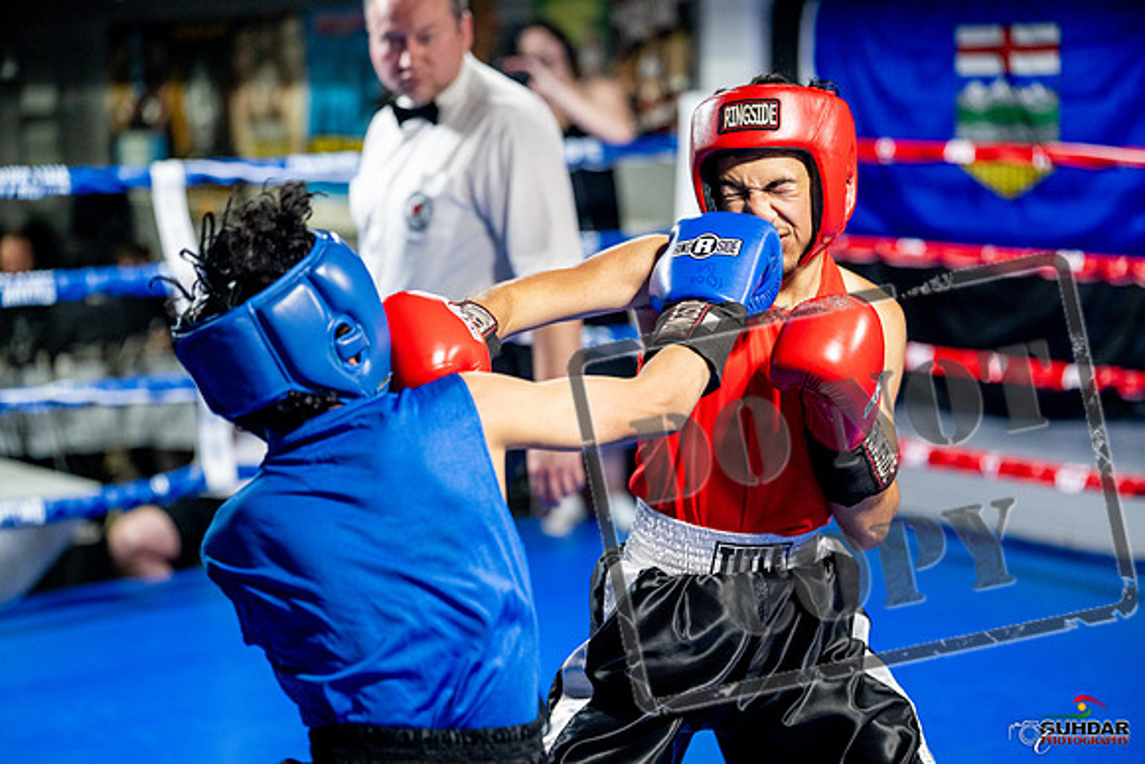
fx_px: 2322
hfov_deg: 27.7
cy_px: 382
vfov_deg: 18.7
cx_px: 572
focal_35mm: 73
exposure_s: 1/800
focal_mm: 73
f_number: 2
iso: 4000
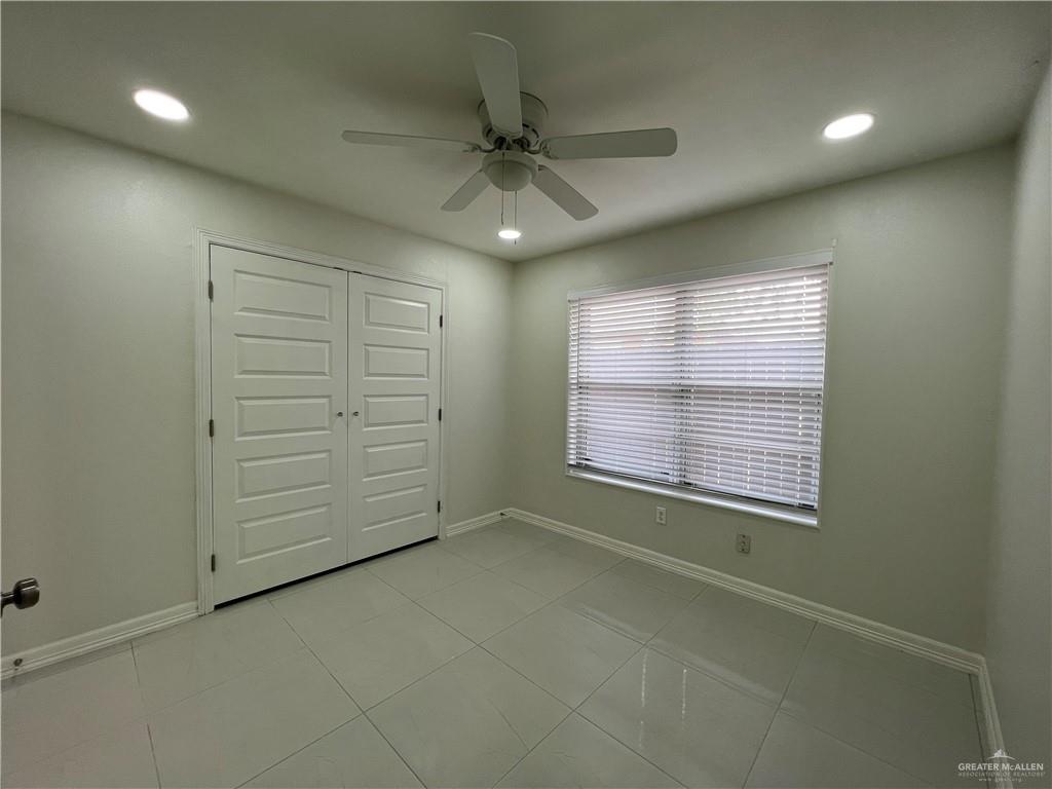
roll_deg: -0.5
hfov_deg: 106.2
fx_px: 395
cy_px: 394
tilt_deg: -4.2
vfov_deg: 89.9
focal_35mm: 13
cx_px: 526
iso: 64
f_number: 1.8
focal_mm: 1.57
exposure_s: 1/122
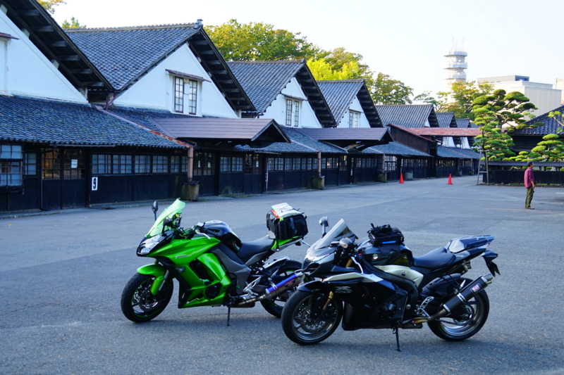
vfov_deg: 26.0
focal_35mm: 52
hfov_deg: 38.2
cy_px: 188
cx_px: 282
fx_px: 814
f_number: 5.6
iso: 100
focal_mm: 35
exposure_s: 1/60
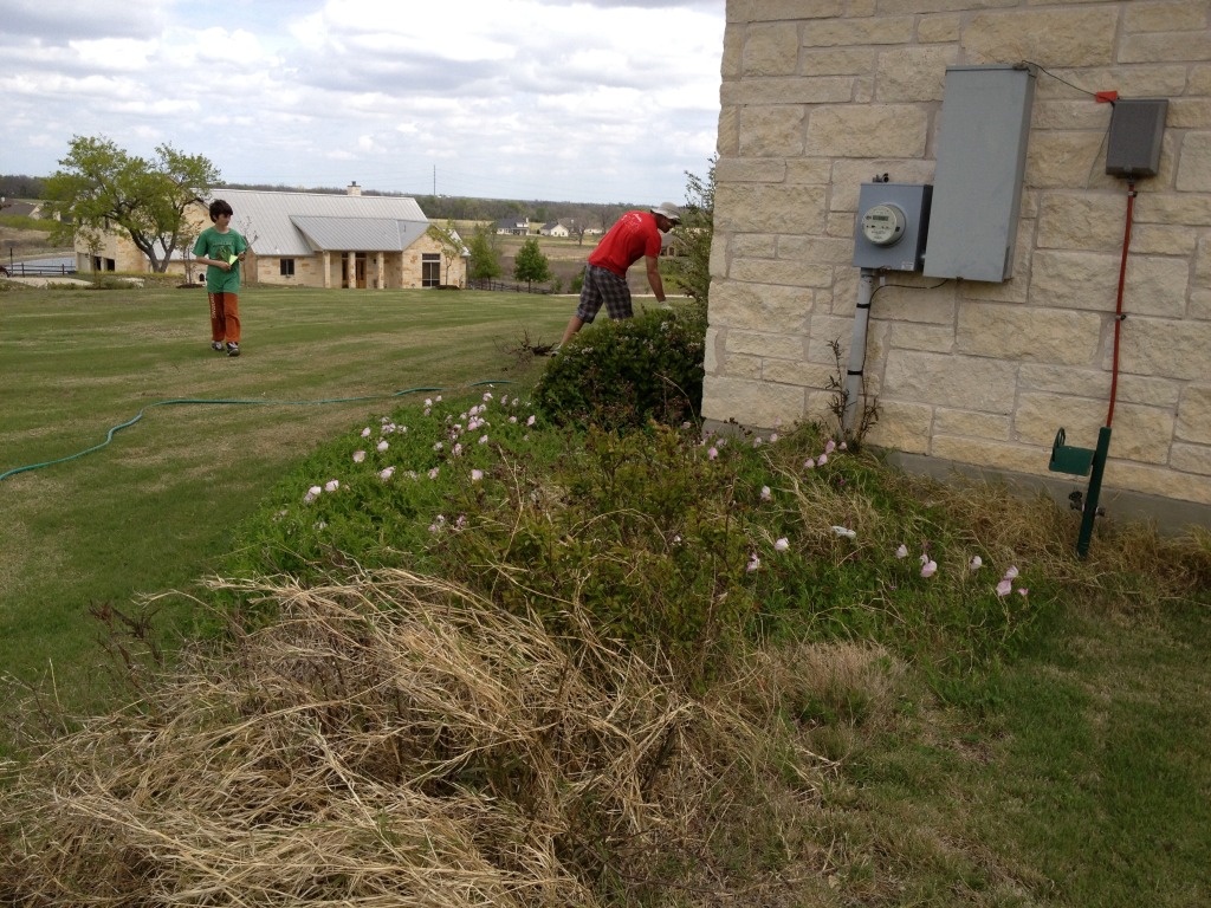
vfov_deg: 40.7
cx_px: 606
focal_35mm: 35
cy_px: 454
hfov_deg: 52.6
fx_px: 1224
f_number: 2.4
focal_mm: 4.28
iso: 64
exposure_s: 1/1493
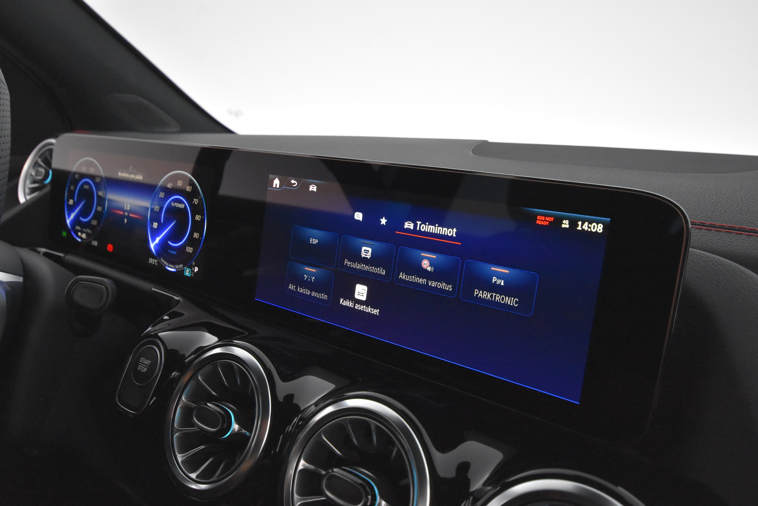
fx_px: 632
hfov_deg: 61.9
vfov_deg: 43.7
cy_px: 253
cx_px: 379
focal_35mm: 30
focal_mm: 20
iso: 5000
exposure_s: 1/60
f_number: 5.6
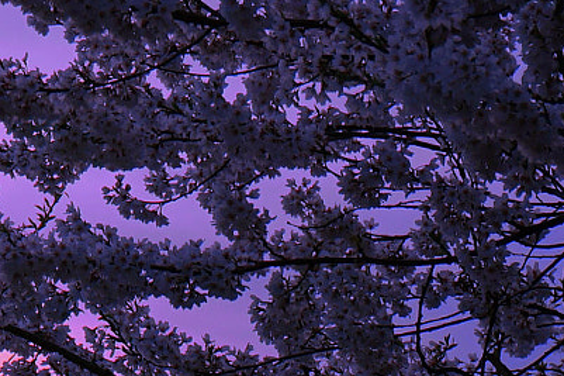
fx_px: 4682
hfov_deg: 6.8
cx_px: -180
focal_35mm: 299
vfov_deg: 4.6
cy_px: 341
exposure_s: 1/320
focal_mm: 50
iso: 100
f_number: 8
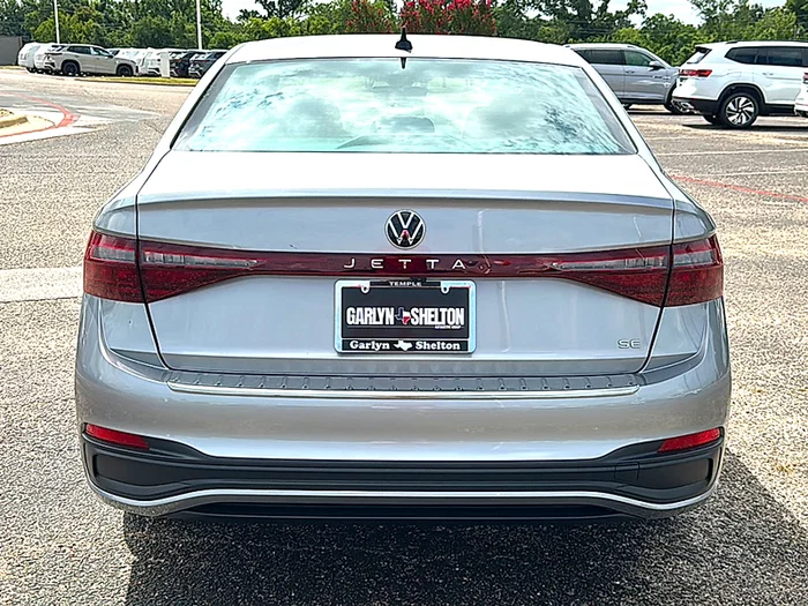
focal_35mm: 38
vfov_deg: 37.7
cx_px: 404
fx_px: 887
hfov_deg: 49.0
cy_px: 303
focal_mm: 6.86
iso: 80
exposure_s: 1/6667
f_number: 1.78
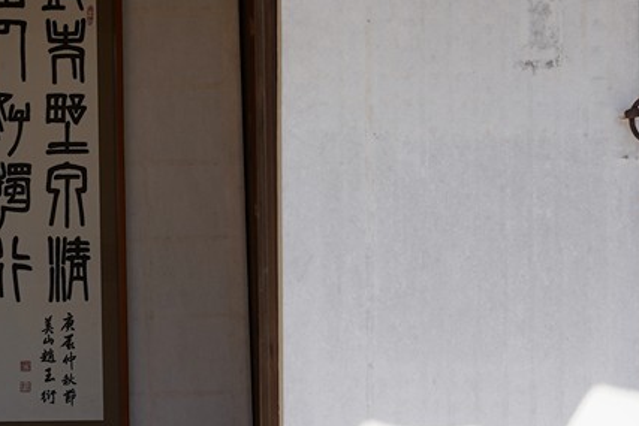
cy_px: 232
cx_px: -102
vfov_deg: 10.5
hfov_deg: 15.2
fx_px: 2326
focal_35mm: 131
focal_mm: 28
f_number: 7.1
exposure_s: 1/100
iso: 100
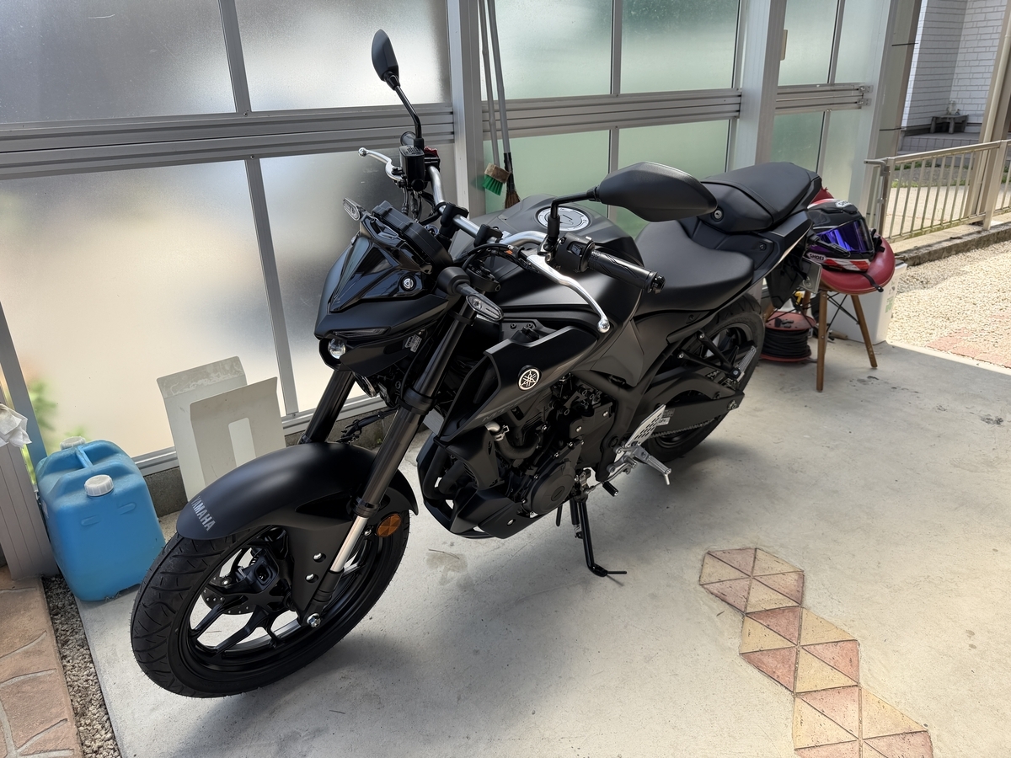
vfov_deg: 56.8
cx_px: 506
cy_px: 379
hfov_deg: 71.6
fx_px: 701
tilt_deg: -22.5
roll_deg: +2.5
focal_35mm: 24
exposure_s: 1/1314
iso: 80
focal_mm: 6.76
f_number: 1.78
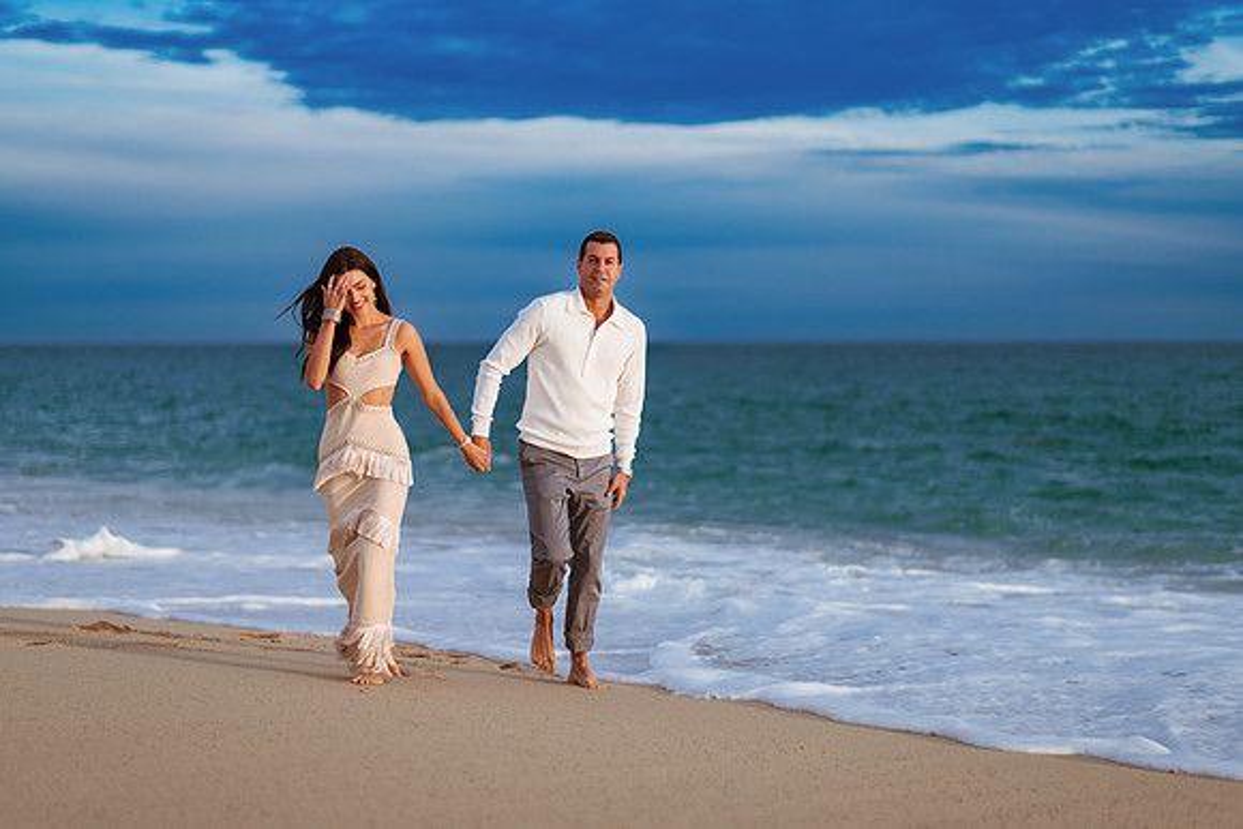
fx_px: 2055
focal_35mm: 59
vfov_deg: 22.8
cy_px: 414
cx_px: 622
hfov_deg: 33.7
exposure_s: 1/6400
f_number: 1.4
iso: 250
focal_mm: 58
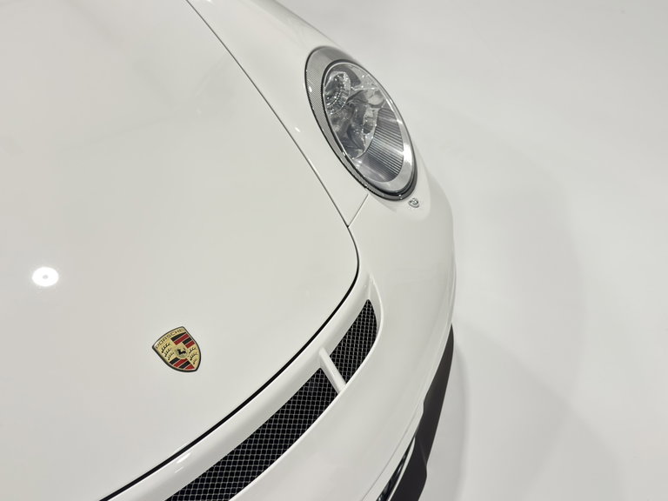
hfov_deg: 52.6
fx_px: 675
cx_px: 334
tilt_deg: -40.2
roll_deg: -0.8
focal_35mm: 35
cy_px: 250
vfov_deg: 40.7
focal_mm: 6.76
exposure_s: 1/120
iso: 125
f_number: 1.78
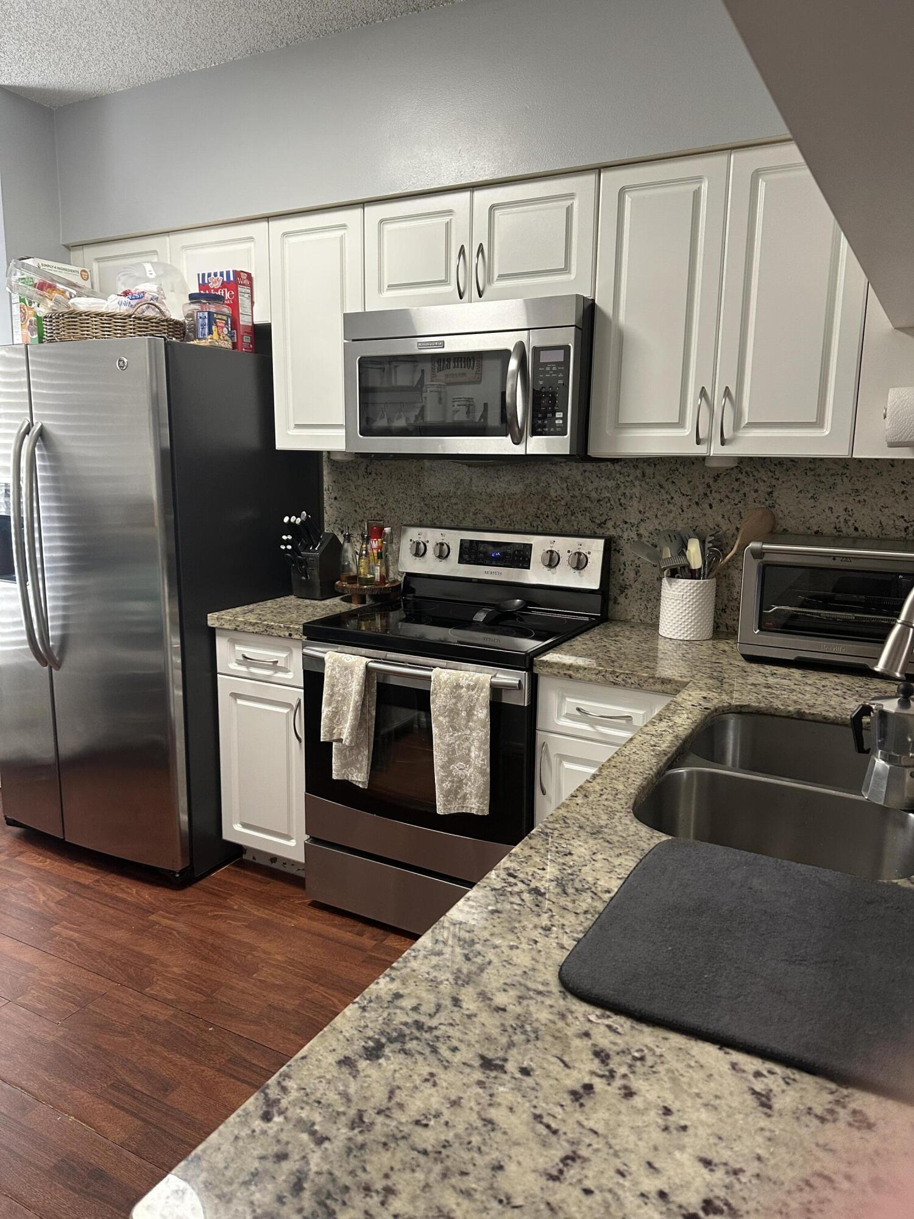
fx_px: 845
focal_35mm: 24
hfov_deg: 56.8
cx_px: 457
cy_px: 610
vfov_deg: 71.6
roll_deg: -1.2
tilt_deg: -10.1
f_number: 1.78
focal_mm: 6.86
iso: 200
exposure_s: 1/60
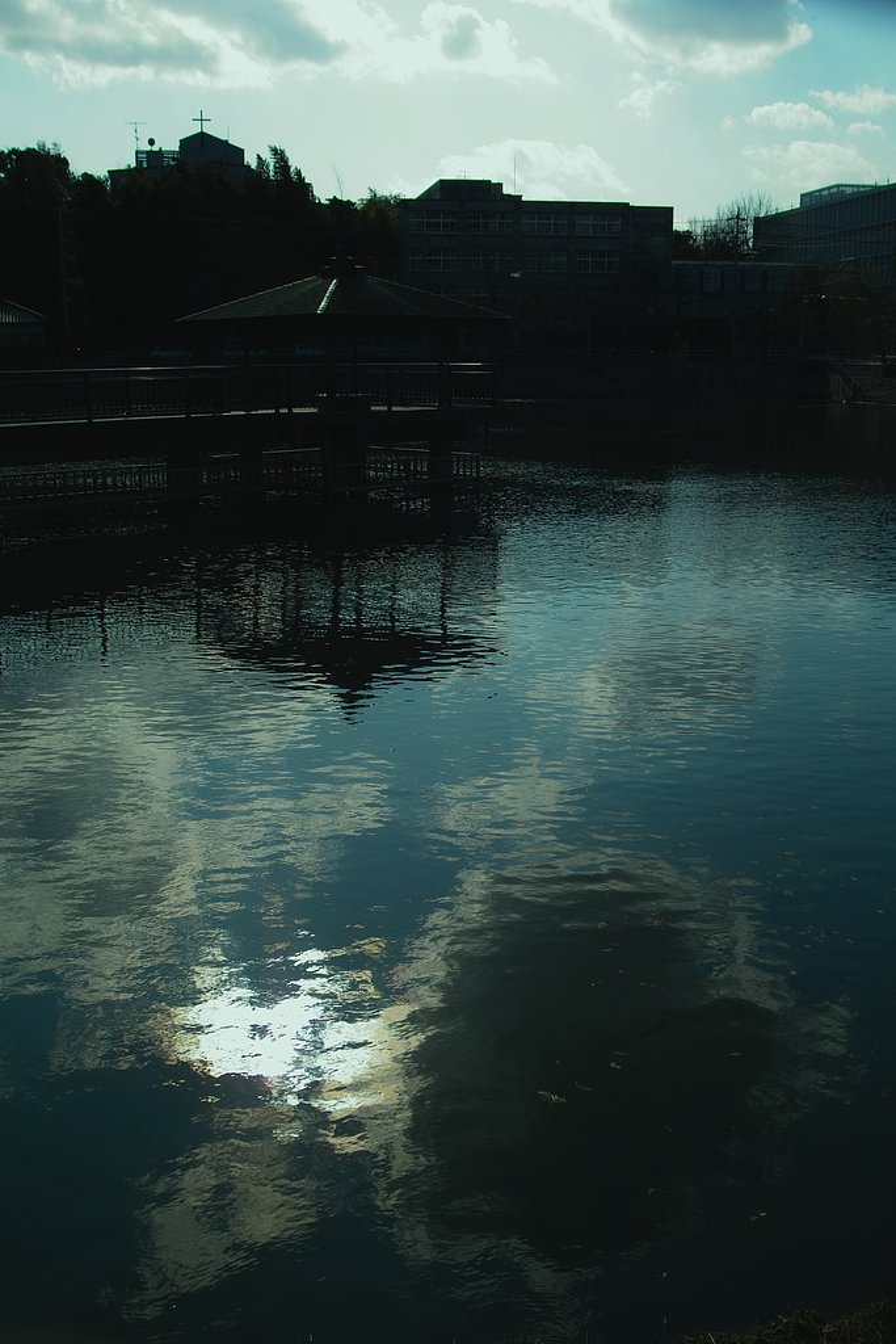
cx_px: 448
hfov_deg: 38.9
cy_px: 672
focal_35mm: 34
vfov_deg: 55.8
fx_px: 1269
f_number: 8
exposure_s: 1/250
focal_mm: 20
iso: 100
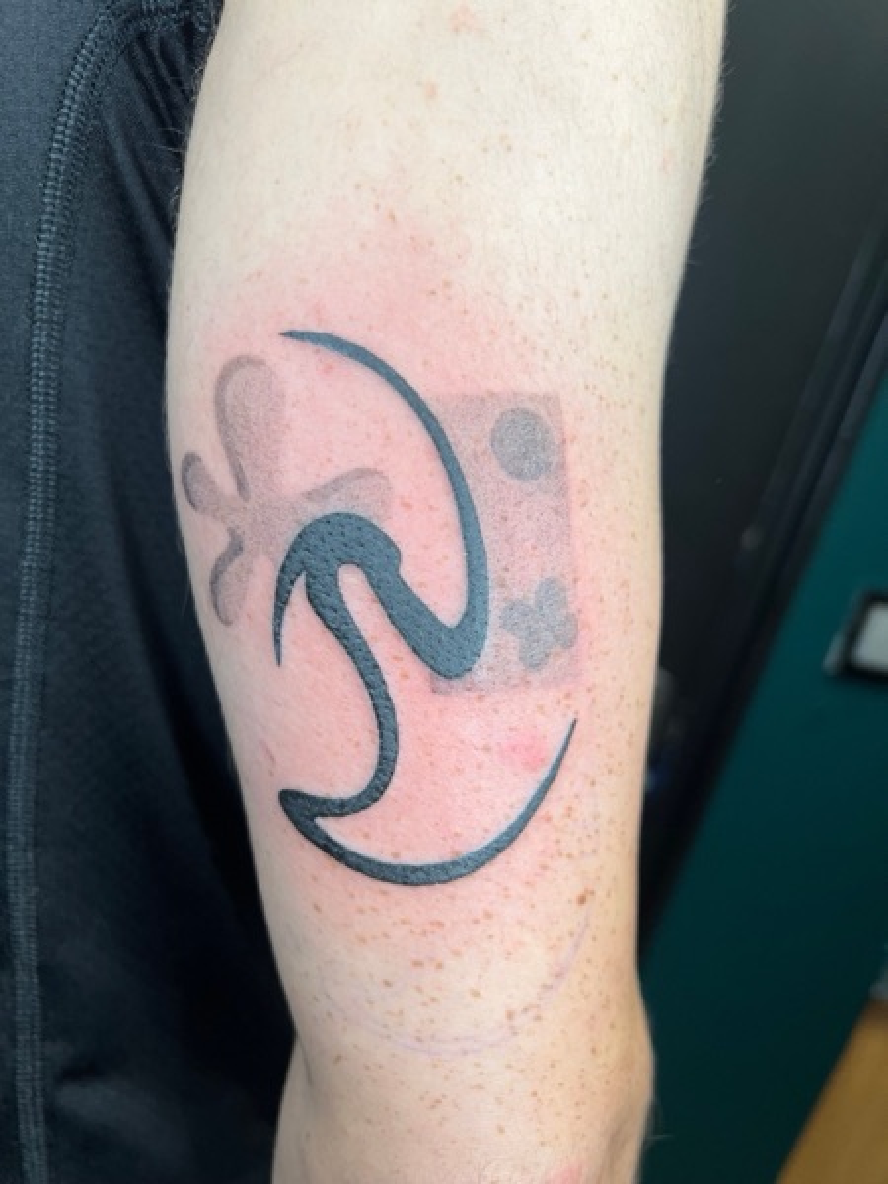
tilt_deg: -13.4
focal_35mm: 26
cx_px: 444
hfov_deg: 53.1
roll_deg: -17.3
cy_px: 592
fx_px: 889
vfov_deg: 67.3
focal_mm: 5.7
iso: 50
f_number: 1.5
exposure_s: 1/100
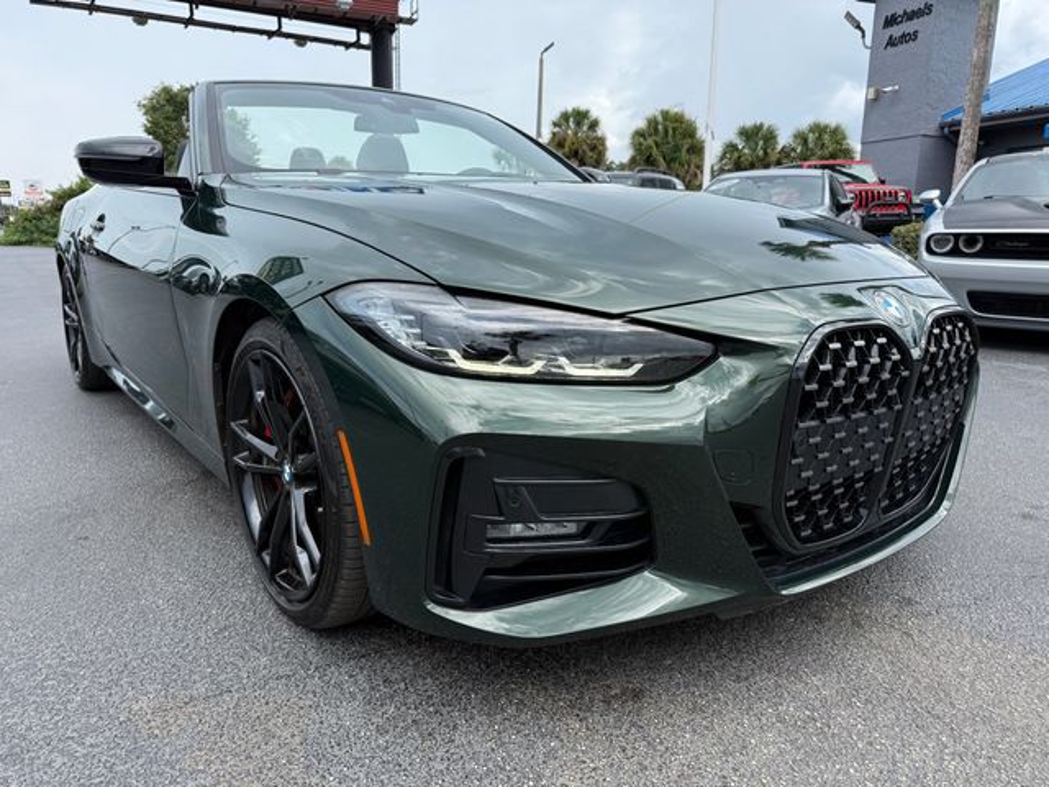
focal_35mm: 24
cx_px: 524
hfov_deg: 71.6
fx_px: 727
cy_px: 394
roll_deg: -1.1
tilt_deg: -12.2
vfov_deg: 56.8
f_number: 1.78
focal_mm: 6.76
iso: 80
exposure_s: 1/1361
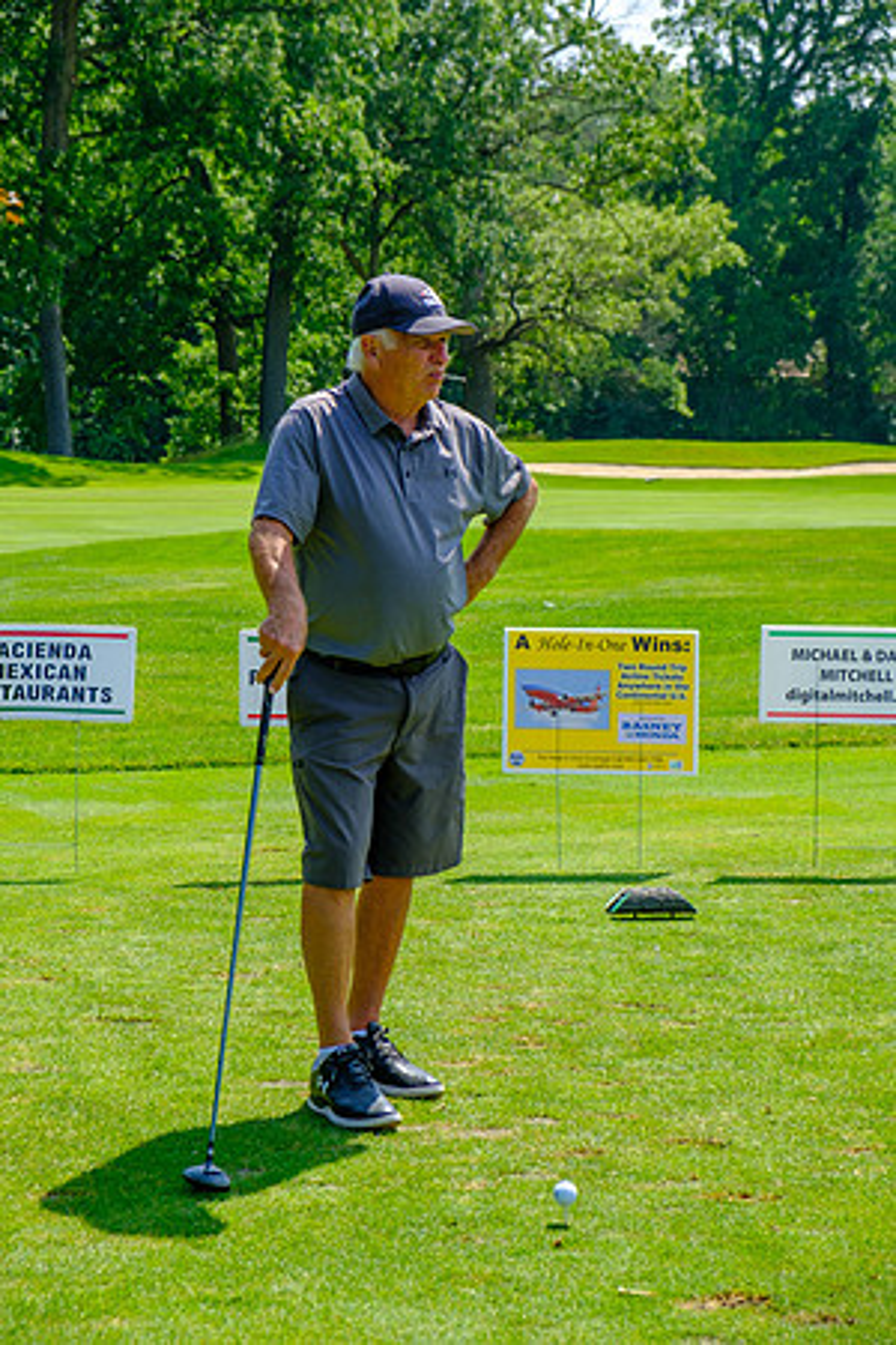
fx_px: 3098
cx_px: 448
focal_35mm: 83
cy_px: 672
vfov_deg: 24.5
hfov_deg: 16.5
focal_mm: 55
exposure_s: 1/320
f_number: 5.6
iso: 200
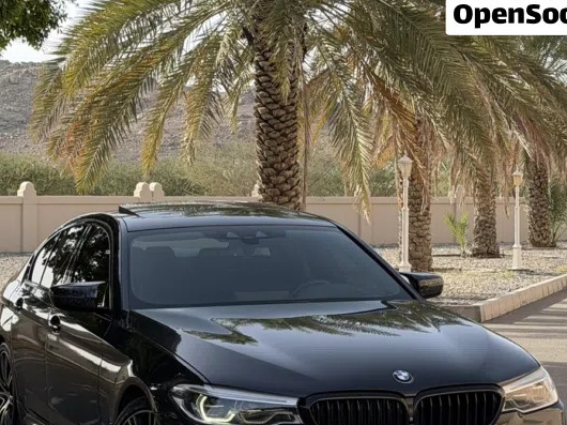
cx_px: 285
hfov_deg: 33.2
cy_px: 189
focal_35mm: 58
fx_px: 950
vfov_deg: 25.2
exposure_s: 1/2208
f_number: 1.78
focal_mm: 6.76
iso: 100
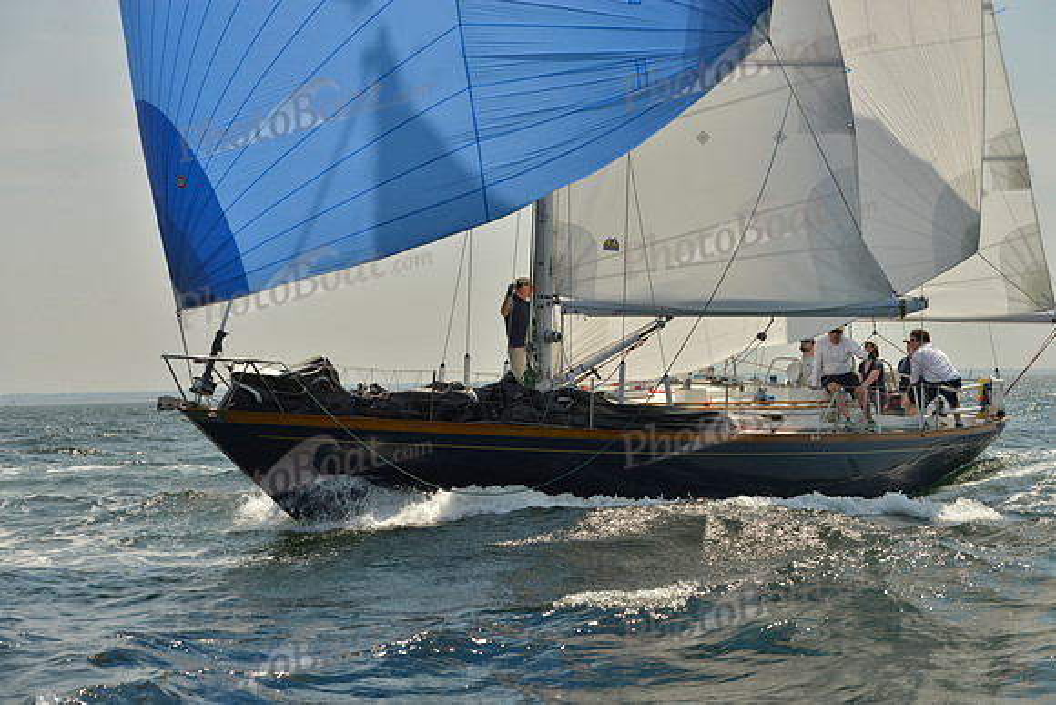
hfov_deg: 28.8
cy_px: 352
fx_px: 2054
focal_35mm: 70
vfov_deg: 19.5
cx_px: 528
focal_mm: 70
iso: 200
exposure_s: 1/1250
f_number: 7.1
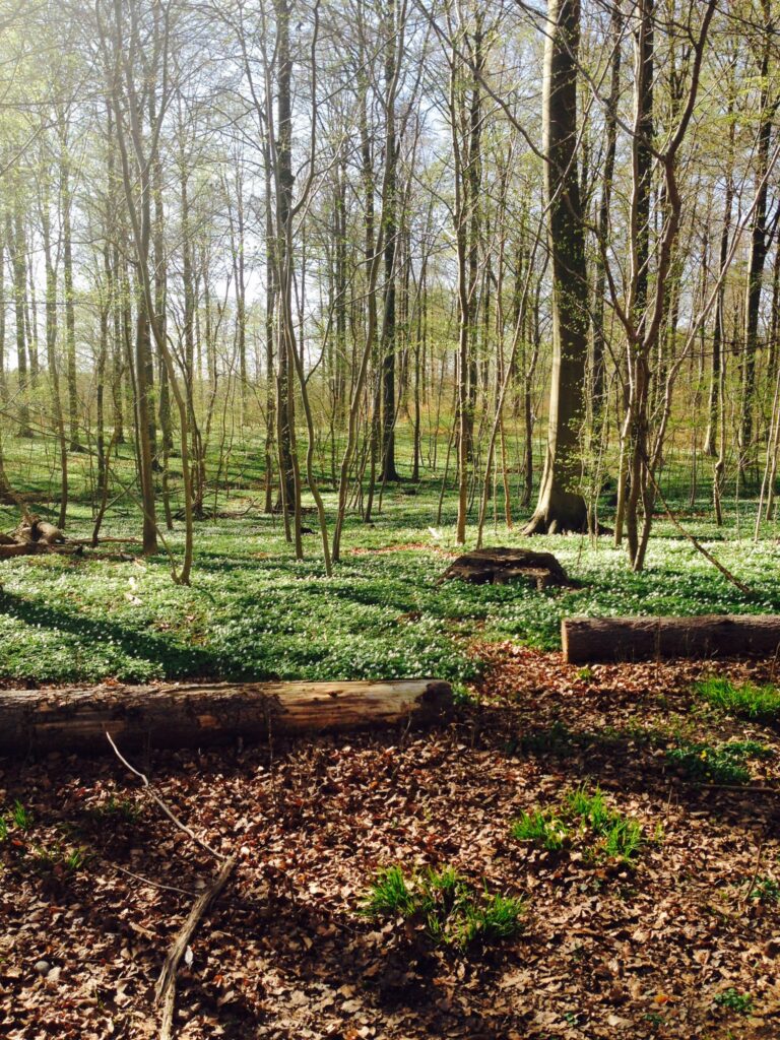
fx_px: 991
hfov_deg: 42.9
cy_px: 520
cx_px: 390
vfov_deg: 55.4
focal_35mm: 33
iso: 50
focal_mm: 4.12
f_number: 2.4
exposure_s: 1/407
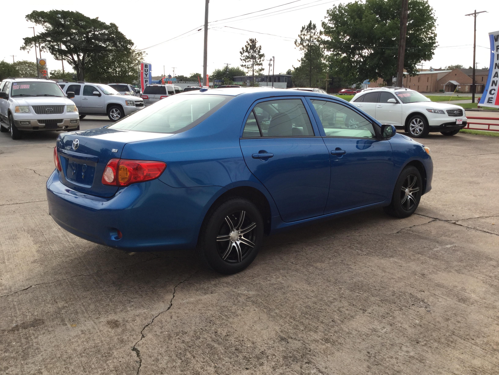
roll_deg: -1.5
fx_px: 447
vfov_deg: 45.4
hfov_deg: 58.4
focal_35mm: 31
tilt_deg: -13.0
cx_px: 250
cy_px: 188
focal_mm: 3.3
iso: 25
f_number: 2.4
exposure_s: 1/440
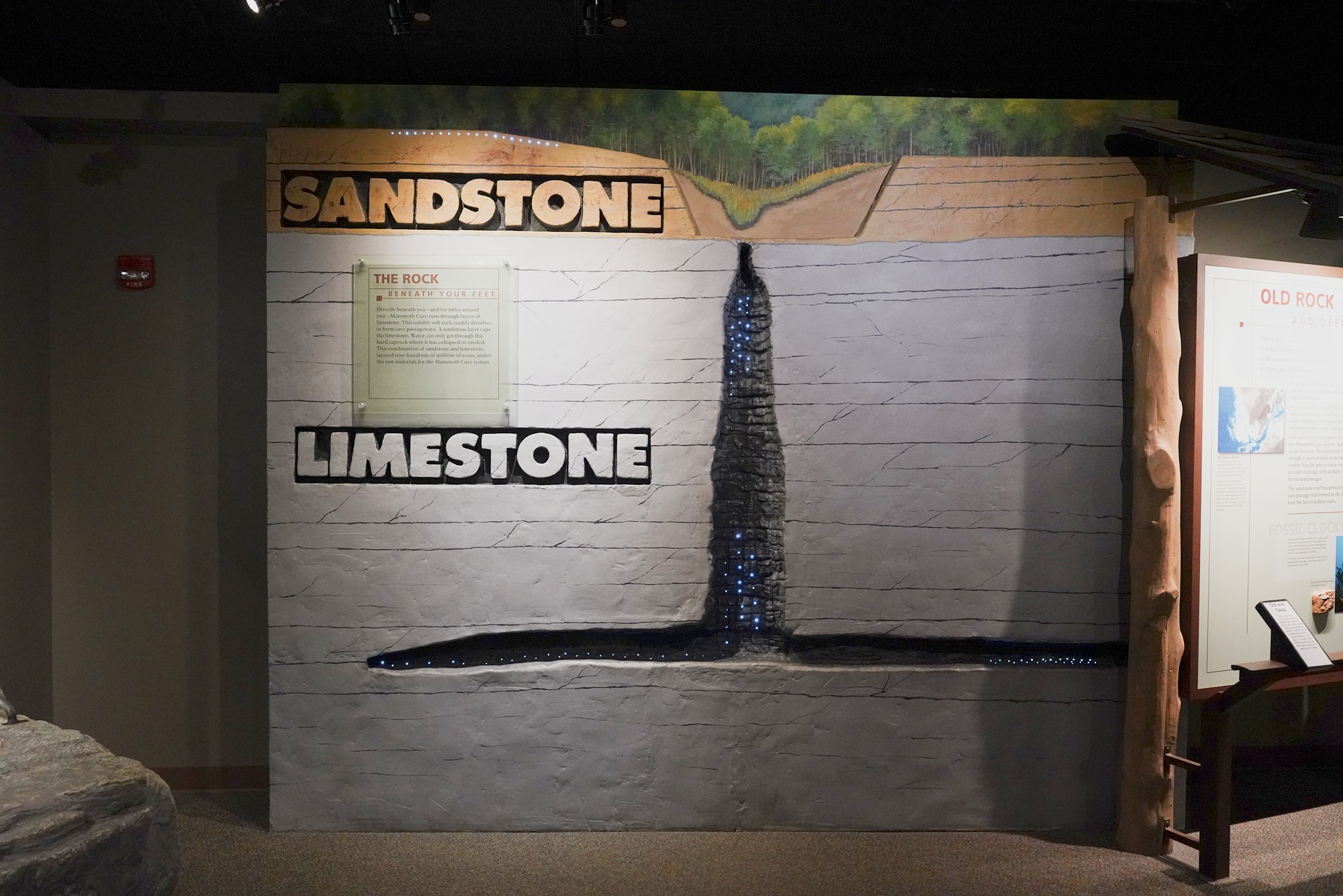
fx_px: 1045
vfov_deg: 46.4
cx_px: 672
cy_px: 448
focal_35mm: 28
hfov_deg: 65.5
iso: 6400
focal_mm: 28
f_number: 6.3
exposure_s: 1/100
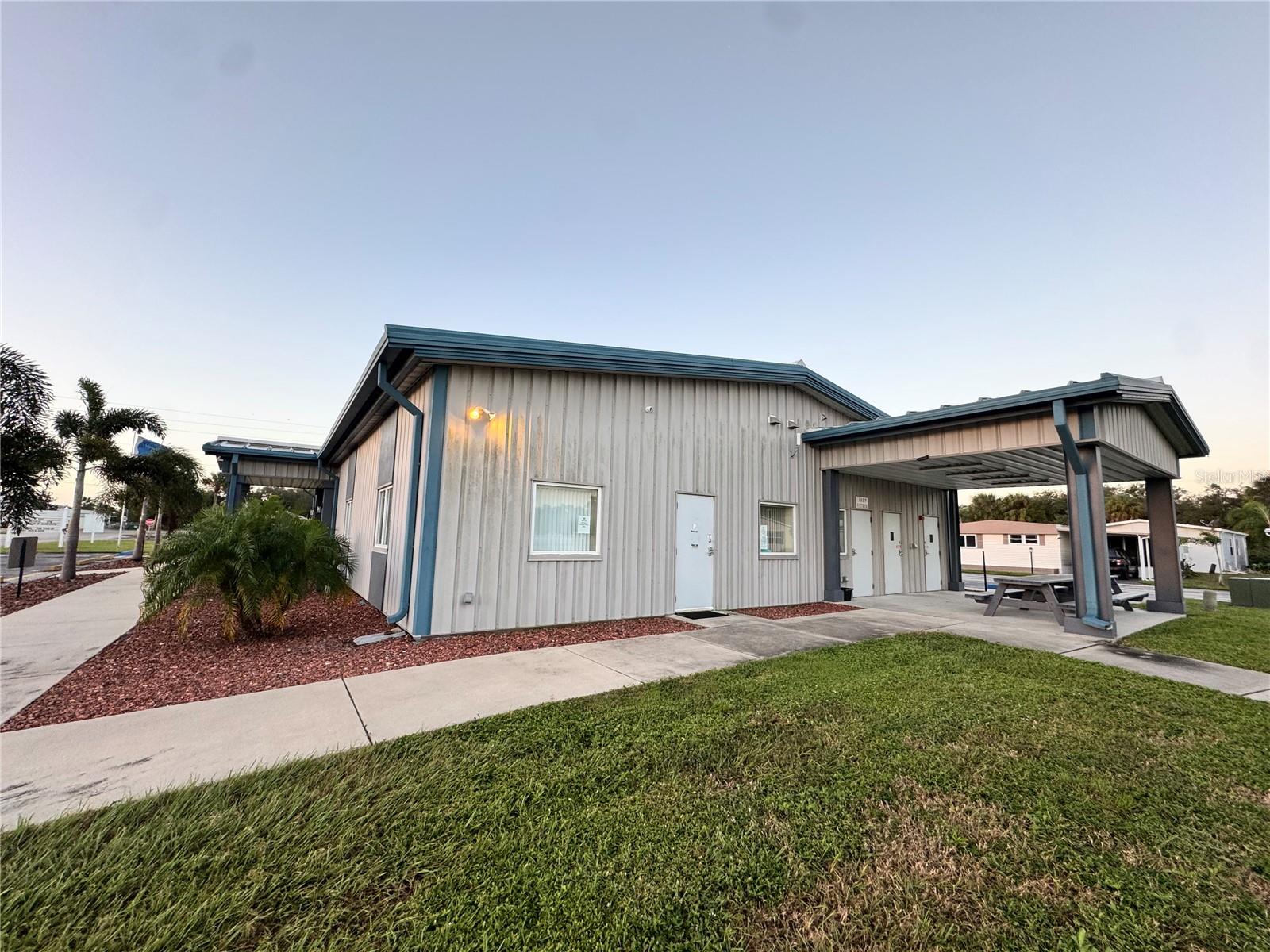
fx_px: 514
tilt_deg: +7.7
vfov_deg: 85.7
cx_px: 635
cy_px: 476
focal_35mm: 14
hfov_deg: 102.1
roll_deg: -1.0
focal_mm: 2.22
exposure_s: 1/120
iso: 64
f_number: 2.2
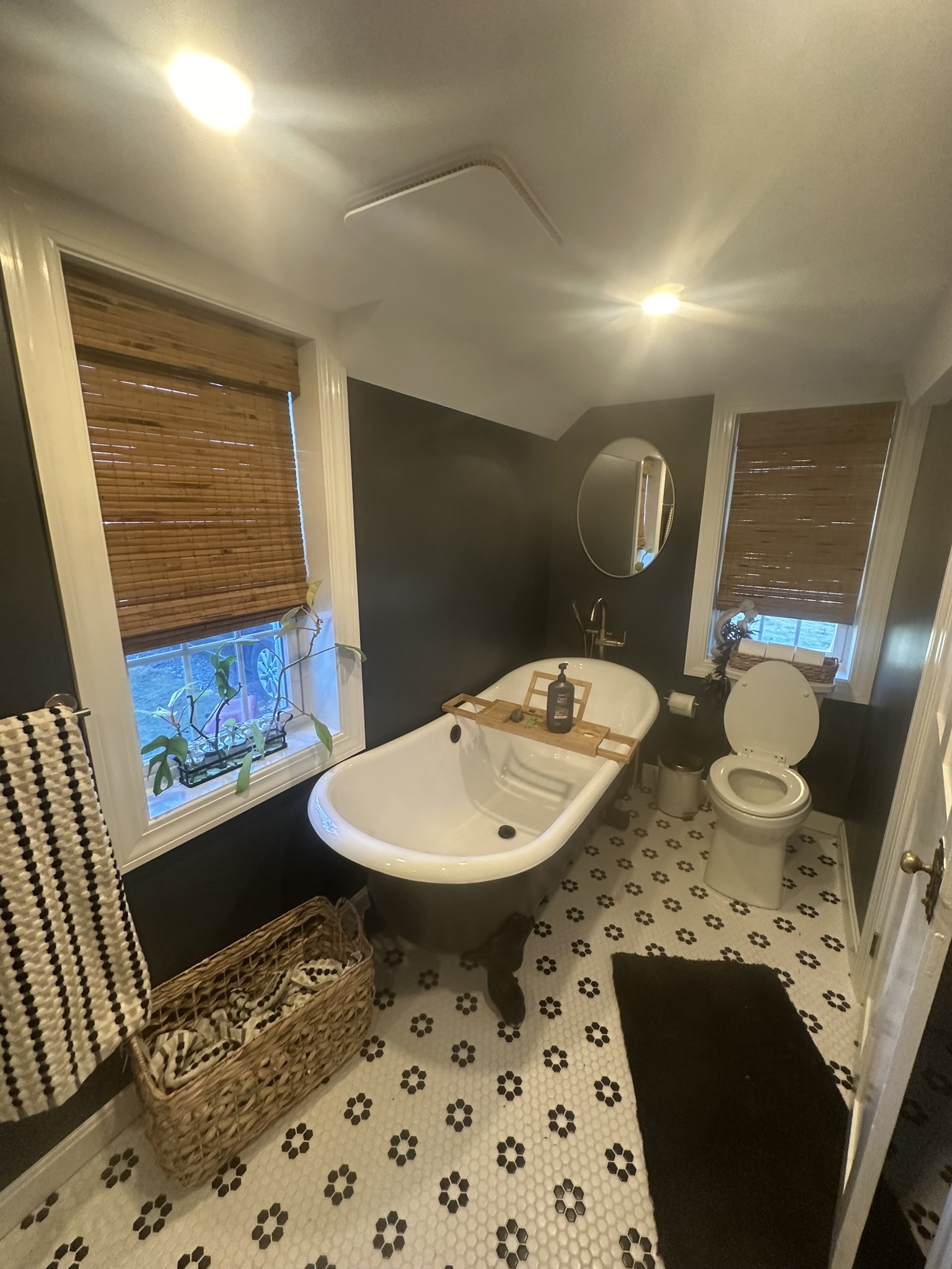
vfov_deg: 102.1
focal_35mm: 14
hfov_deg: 85.7
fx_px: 513
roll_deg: -1.6
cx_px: 476
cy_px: 634
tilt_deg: -13.0
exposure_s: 1/99
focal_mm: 2.22
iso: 320
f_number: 2.2
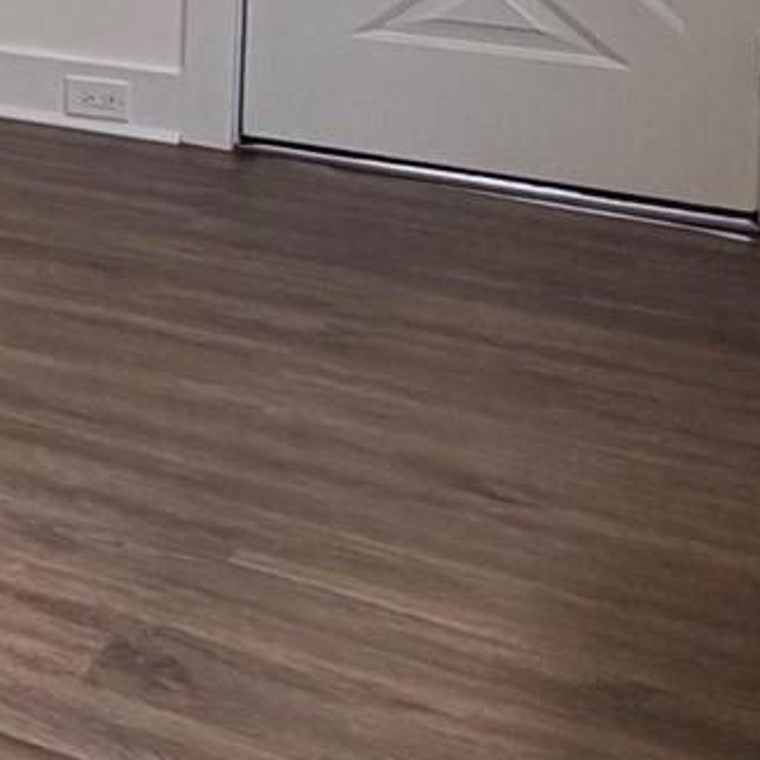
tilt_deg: -3.7
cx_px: -769
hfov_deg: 16.6
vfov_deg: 20.3
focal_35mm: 78
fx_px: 1937
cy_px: -227
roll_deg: -0.1
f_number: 2.2
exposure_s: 1/120
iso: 160
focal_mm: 2.22
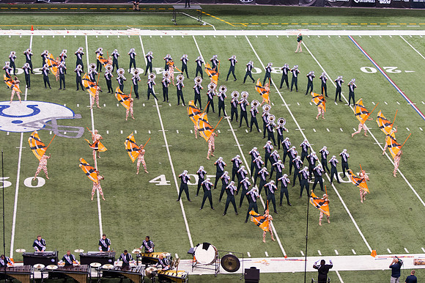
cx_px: 264
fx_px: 1236
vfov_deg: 13.0
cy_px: 168
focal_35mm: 105
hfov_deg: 19.5
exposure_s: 1/320
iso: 1400
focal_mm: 70
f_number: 4.5
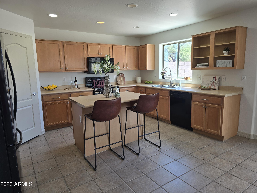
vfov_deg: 58.9
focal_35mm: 23
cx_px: 128
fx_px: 171
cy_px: 96
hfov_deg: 73.9
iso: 40
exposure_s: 1/120
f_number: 1.7
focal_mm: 6.3
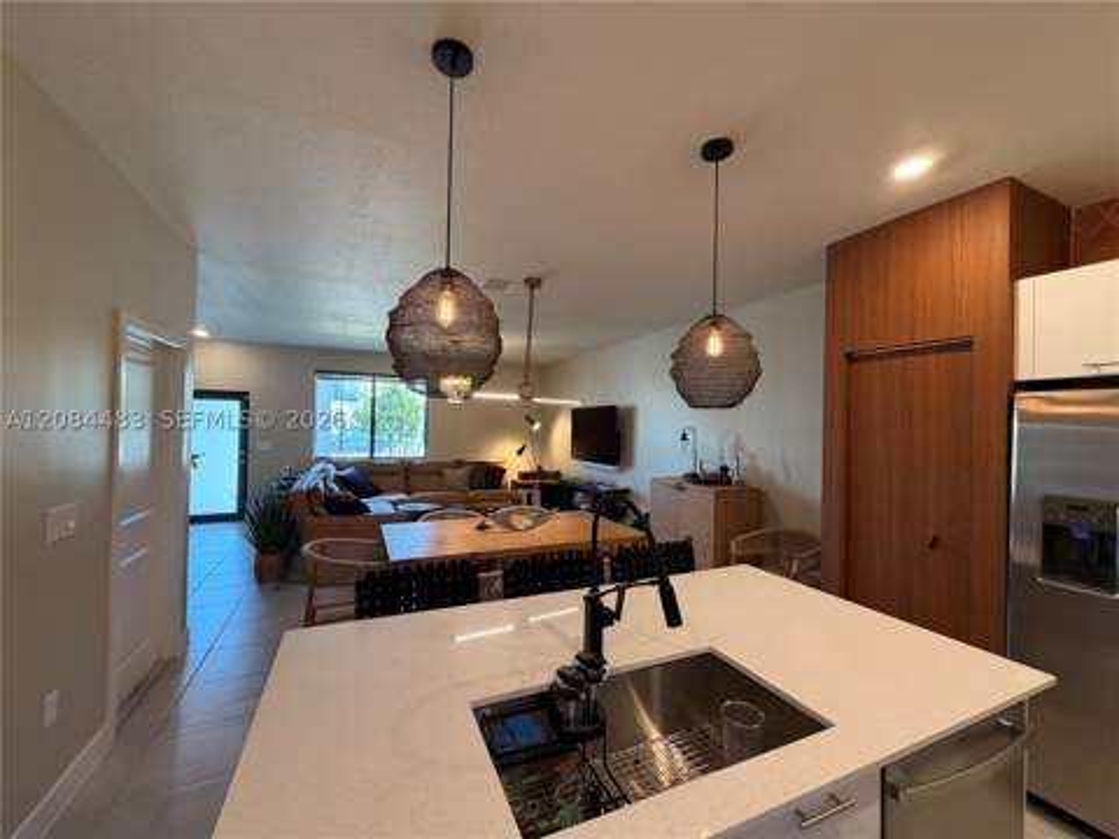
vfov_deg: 85.7
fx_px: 453
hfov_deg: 102.1
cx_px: 560
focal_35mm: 14
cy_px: 420
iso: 200
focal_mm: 2.22
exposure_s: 1/60
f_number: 2.2
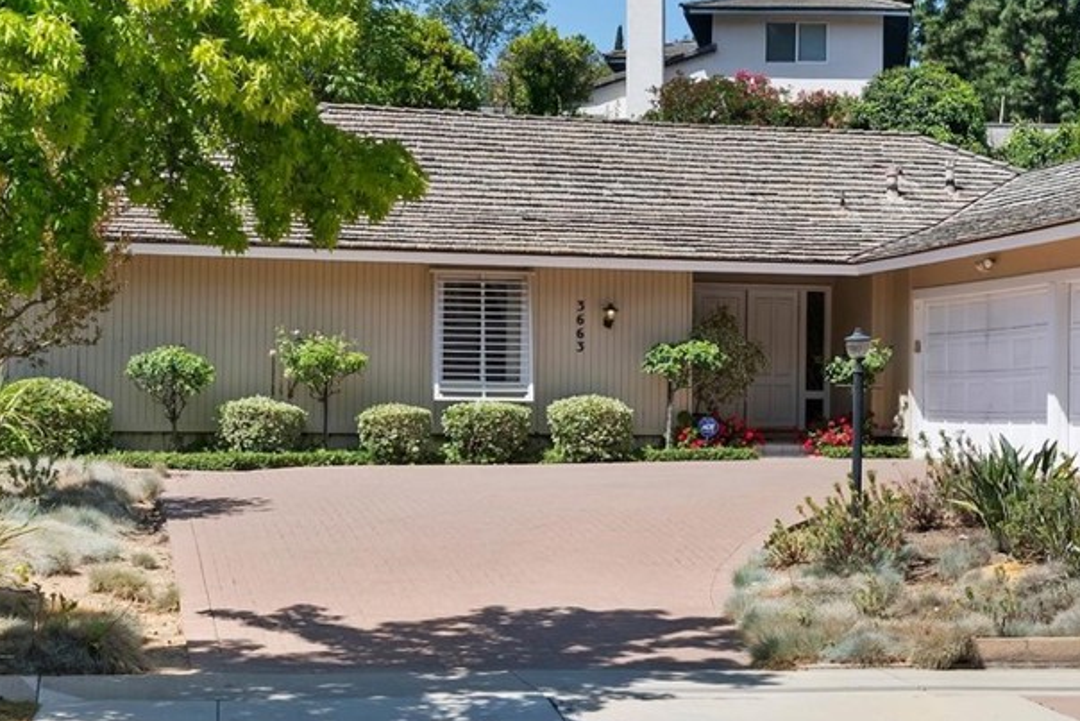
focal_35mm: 79
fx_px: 2366
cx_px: 830
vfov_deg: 17.3
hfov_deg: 25.4
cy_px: 364
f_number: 11
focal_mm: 31
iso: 125
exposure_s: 1/320
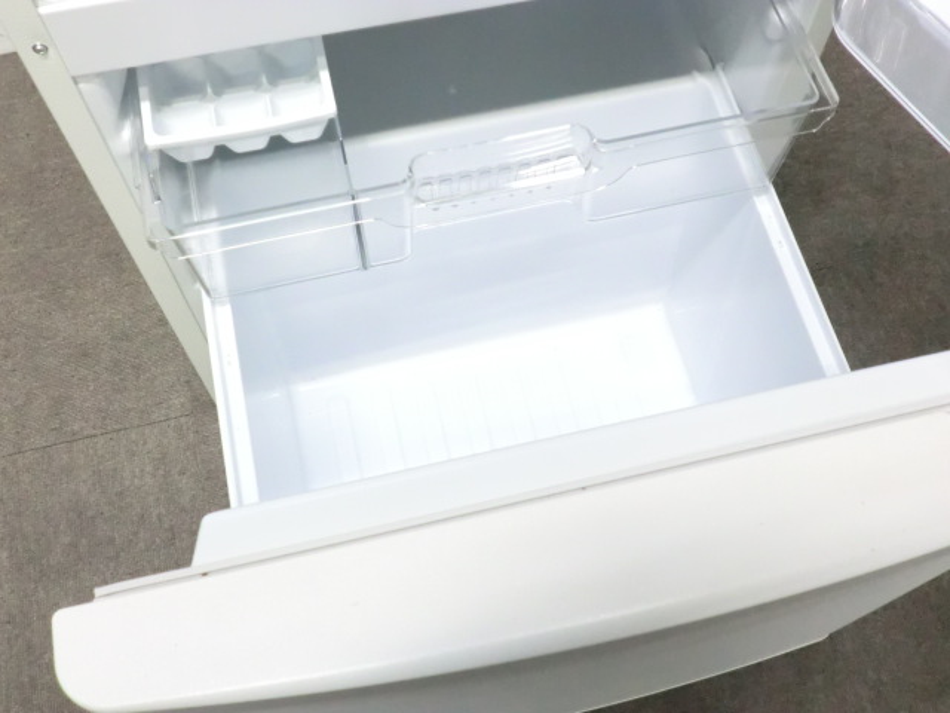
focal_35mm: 38
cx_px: 475
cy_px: 356
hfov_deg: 49.0
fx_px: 1043
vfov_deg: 37.7
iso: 800
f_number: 3.9
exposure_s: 1/30
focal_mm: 6.9
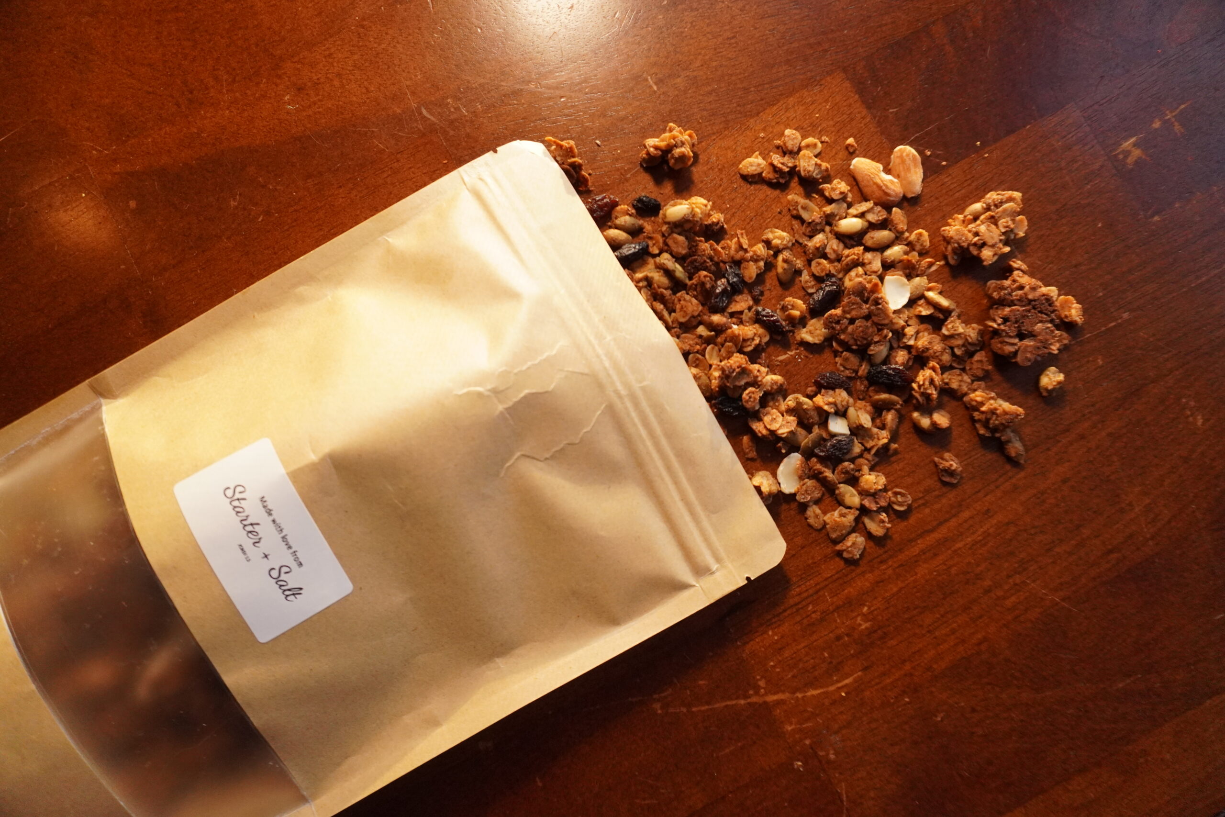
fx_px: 817
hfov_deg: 73.7
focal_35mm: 24
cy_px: 408
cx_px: 612
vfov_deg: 53.1
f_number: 3.5
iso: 2000
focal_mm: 16
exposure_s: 1/500
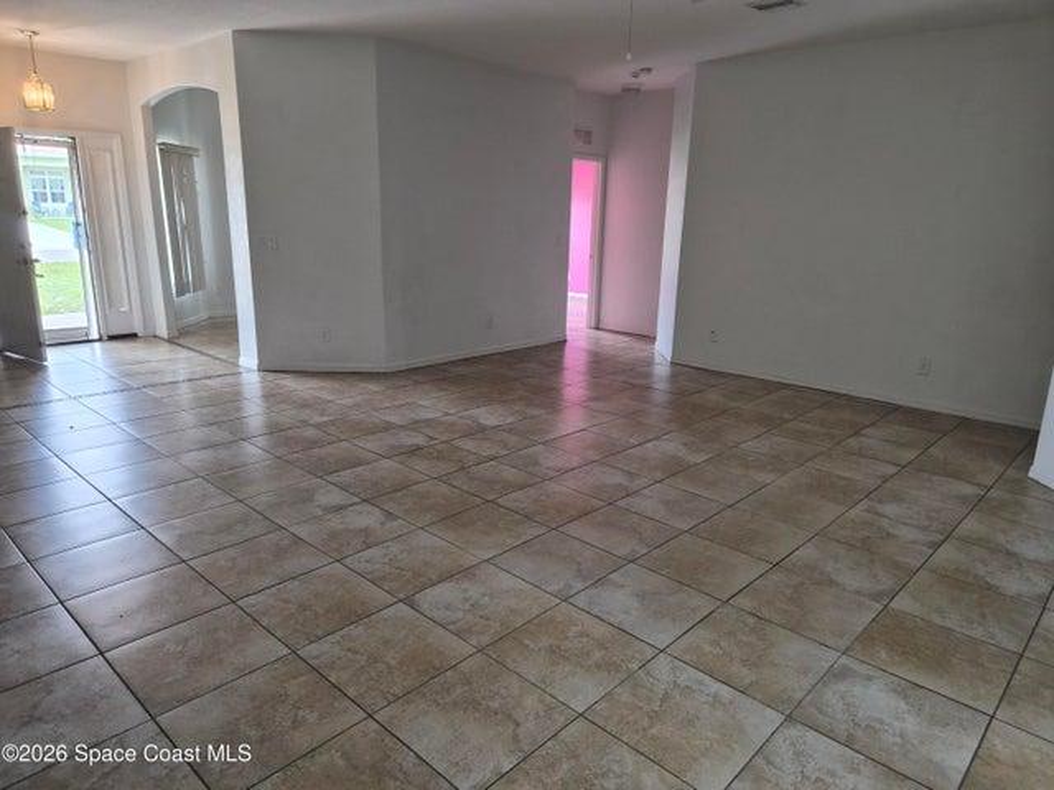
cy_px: 395
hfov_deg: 73.9
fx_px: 700
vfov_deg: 58.9
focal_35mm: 23
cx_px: 527
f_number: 1.8
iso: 250
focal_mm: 5.4
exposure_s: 1/120
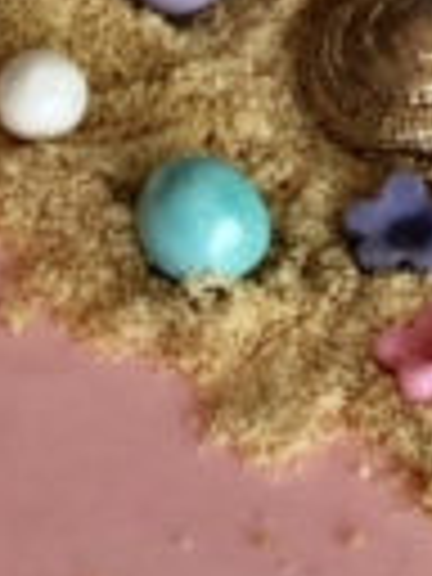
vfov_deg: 8.8
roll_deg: -21.9
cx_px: 646
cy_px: -50
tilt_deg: -37.8
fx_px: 3694
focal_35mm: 222
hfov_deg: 6.6
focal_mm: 6.6
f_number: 2.8
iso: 160
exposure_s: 1/60
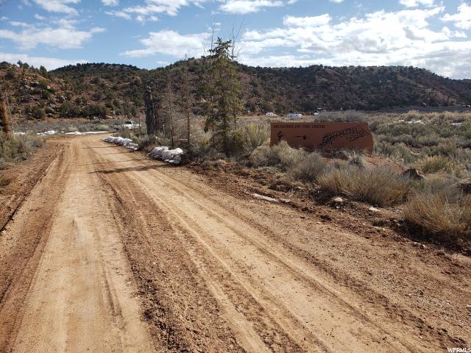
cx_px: 236
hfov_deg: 67.3
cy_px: 176
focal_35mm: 26
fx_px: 354
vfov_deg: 53.1
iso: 50
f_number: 2.4
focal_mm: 4.3
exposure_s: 1/1761
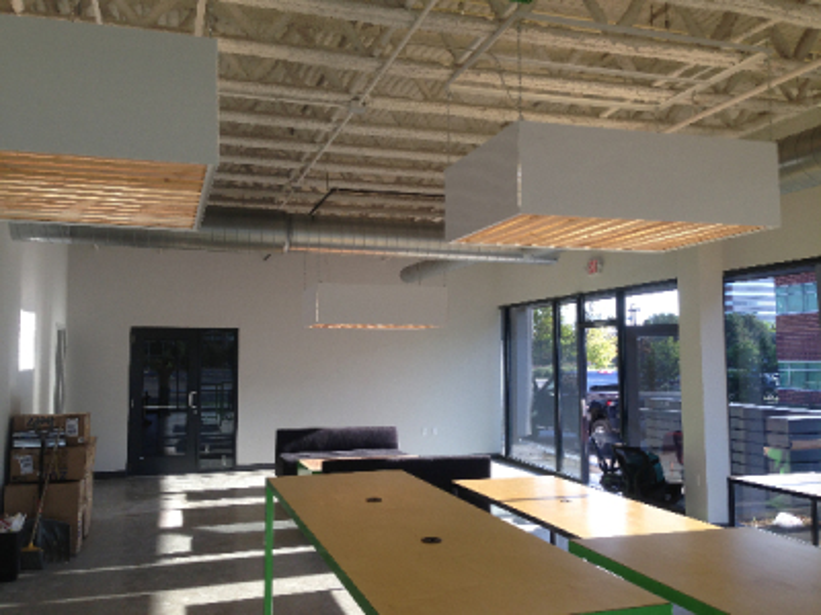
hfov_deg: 55.4
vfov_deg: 42.9
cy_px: 308
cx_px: 410
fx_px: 783
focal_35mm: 33
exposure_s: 1/120
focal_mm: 4.13
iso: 50
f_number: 2.4
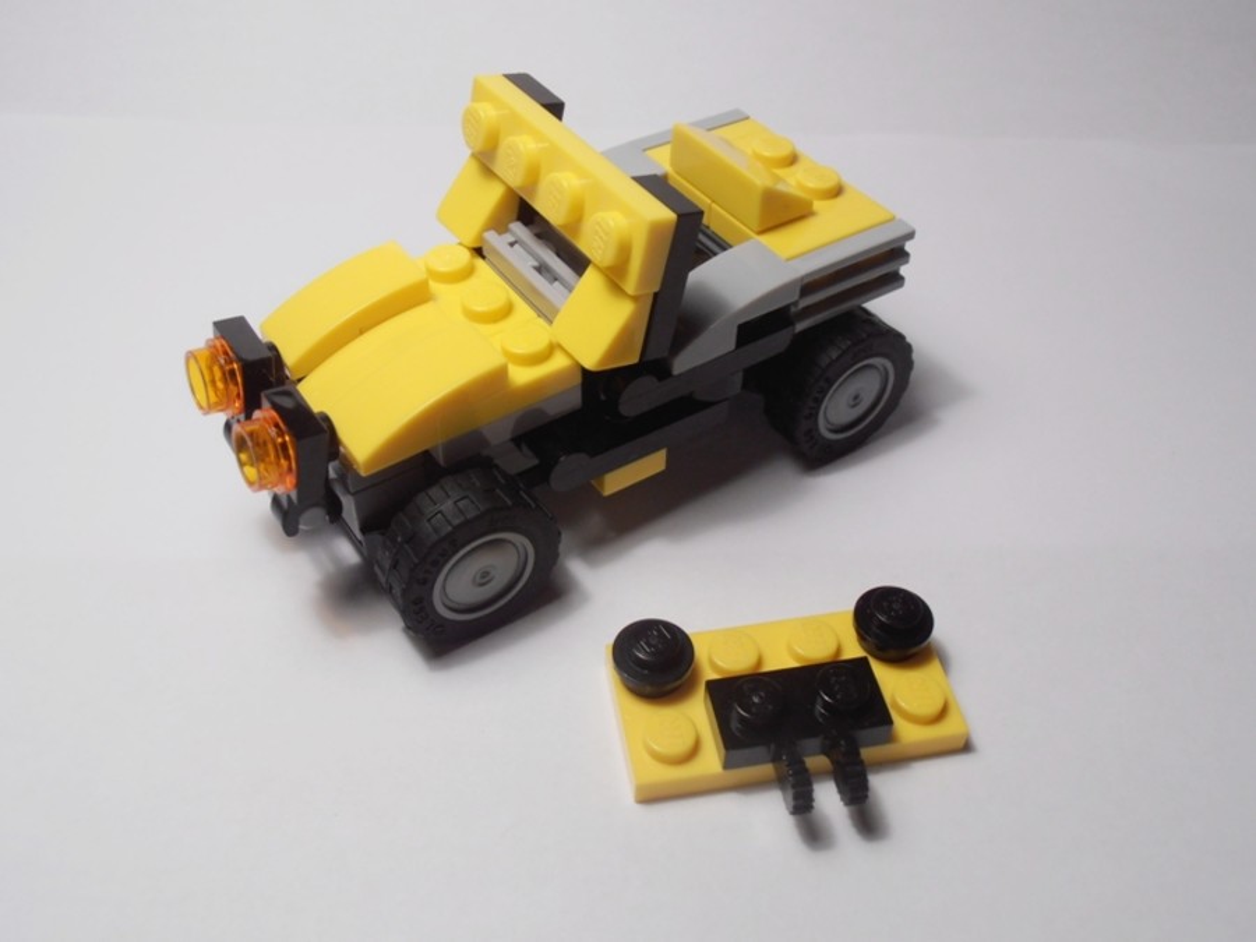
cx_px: 628
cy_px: 471
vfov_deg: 38.7
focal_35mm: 37
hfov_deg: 50.1
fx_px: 1343
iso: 80
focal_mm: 6.61
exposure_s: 1/60
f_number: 3.9
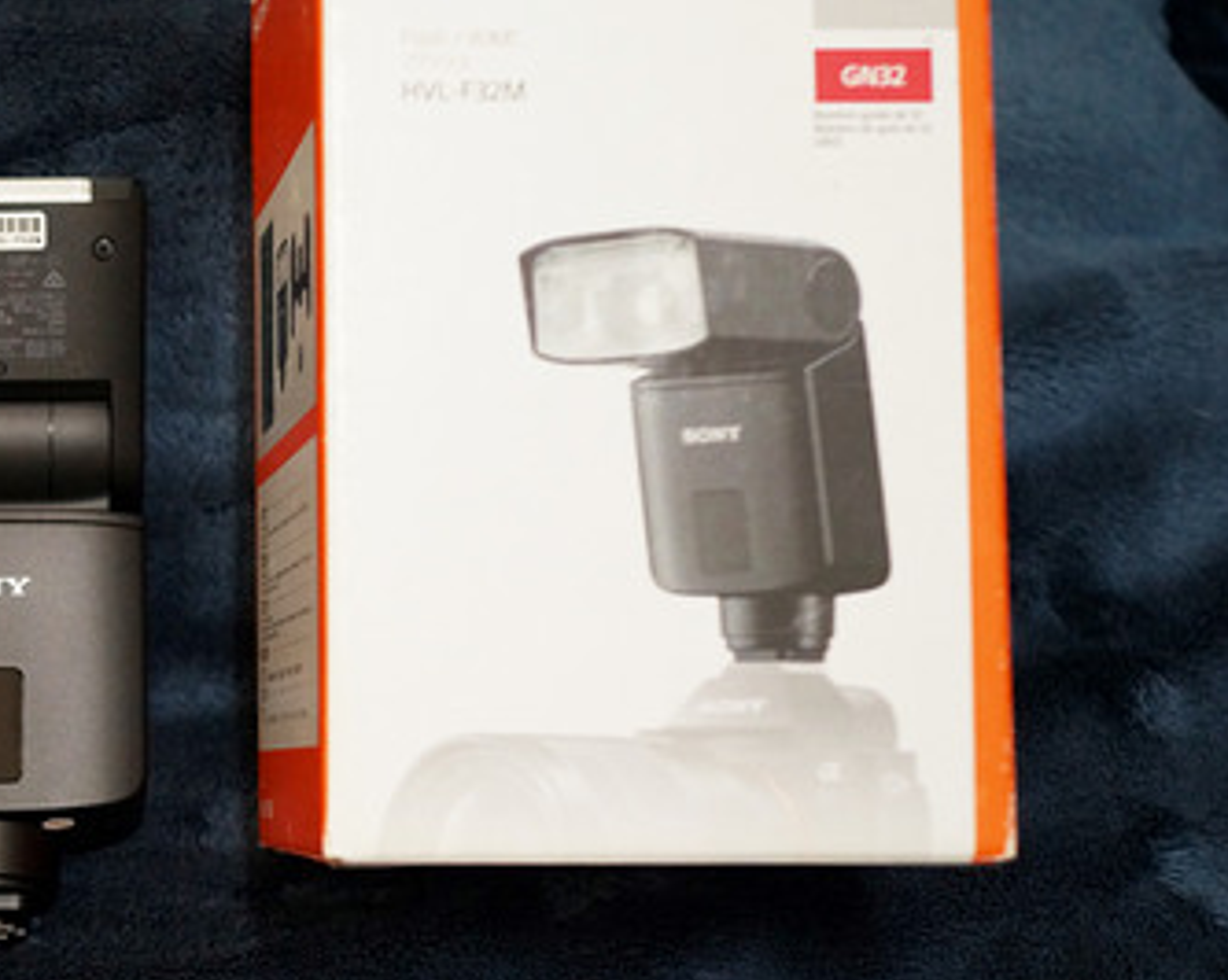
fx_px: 2579
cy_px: 586
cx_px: -22
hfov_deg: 25.4
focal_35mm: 71
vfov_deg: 21.5
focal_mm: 35
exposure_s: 1/80
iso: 2000
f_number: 2.8
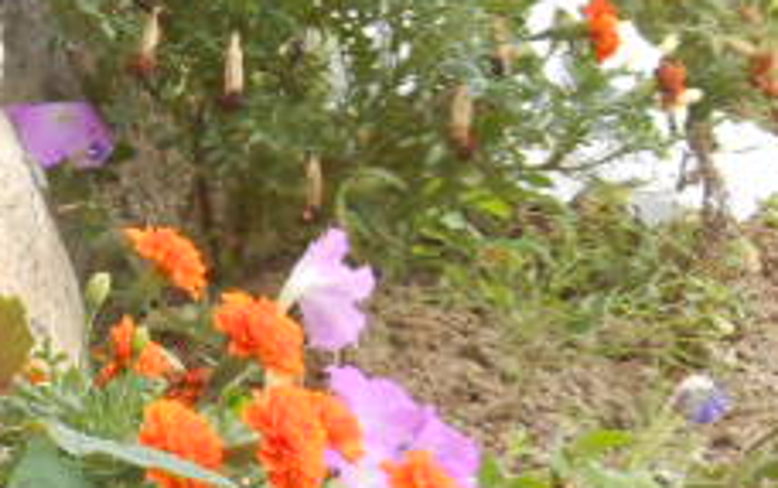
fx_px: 4542
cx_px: 140
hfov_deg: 9.8
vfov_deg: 6.1
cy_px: 696
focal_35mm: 214
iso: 200
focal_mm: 12.8
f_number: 6
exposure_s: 1/60
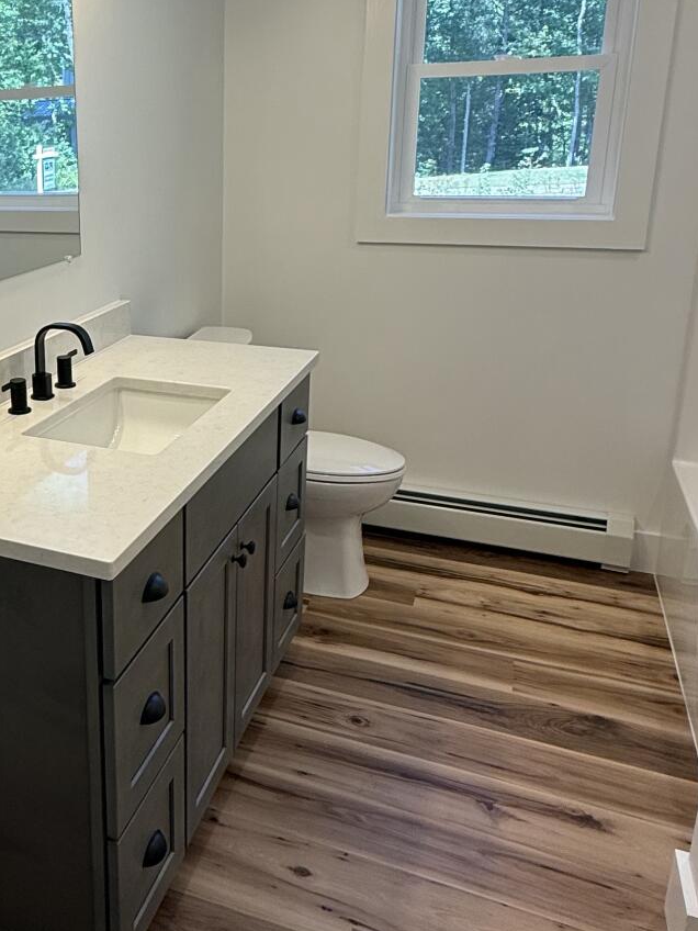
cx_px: 85
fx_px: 887
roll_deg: +2.0
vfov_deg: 54.9
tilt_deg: -14.4
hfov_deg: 40.1
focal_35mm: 33
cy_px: 371
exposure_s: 1/120
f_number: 2.2
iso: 80
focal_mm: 2.22
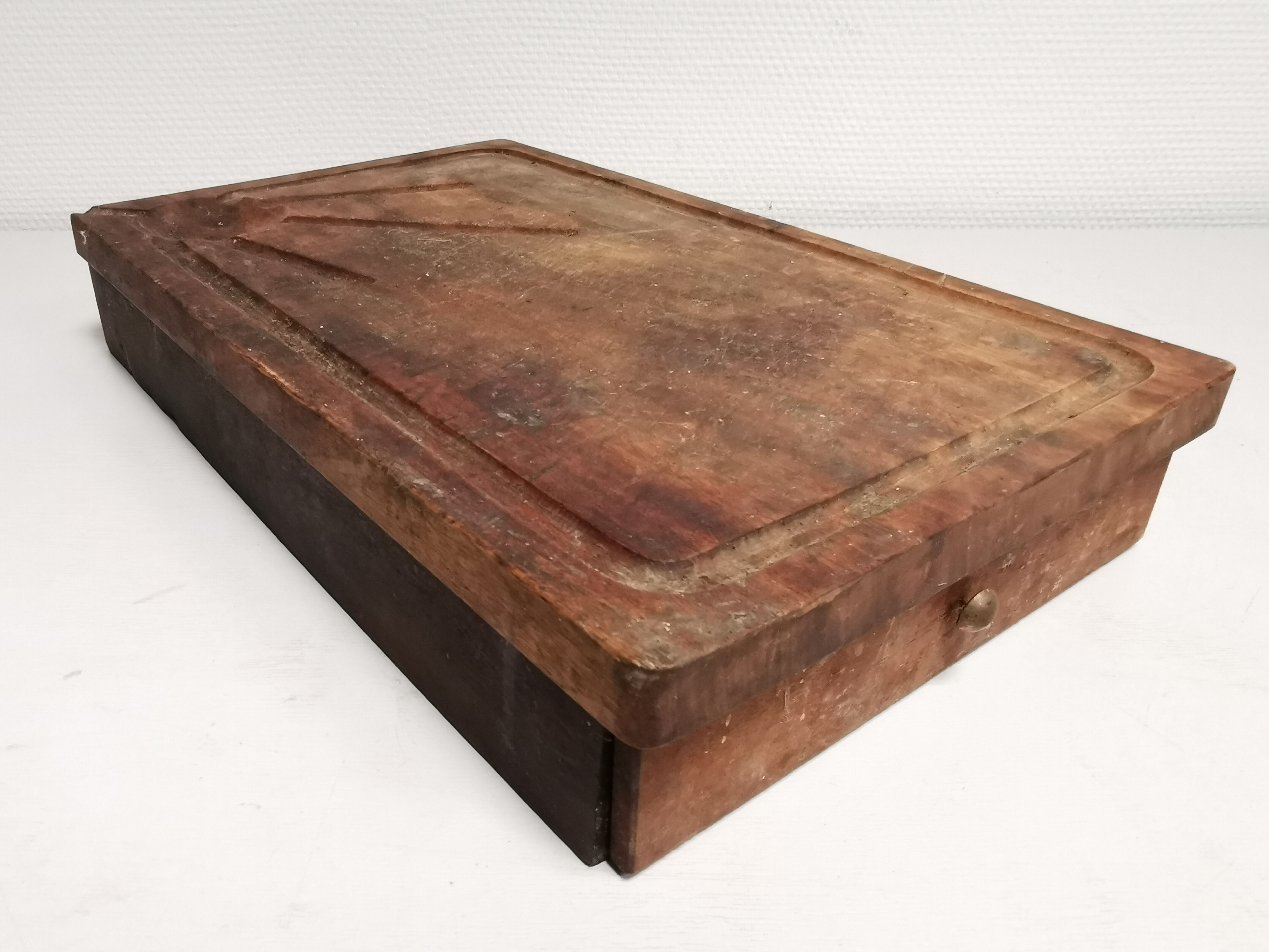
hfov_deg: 67.3
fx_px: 953
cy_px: 476
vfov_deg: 53.1
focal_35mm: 26
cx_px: 634
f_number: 2.2
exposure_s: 1/33.3
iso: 320
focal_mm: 2.26
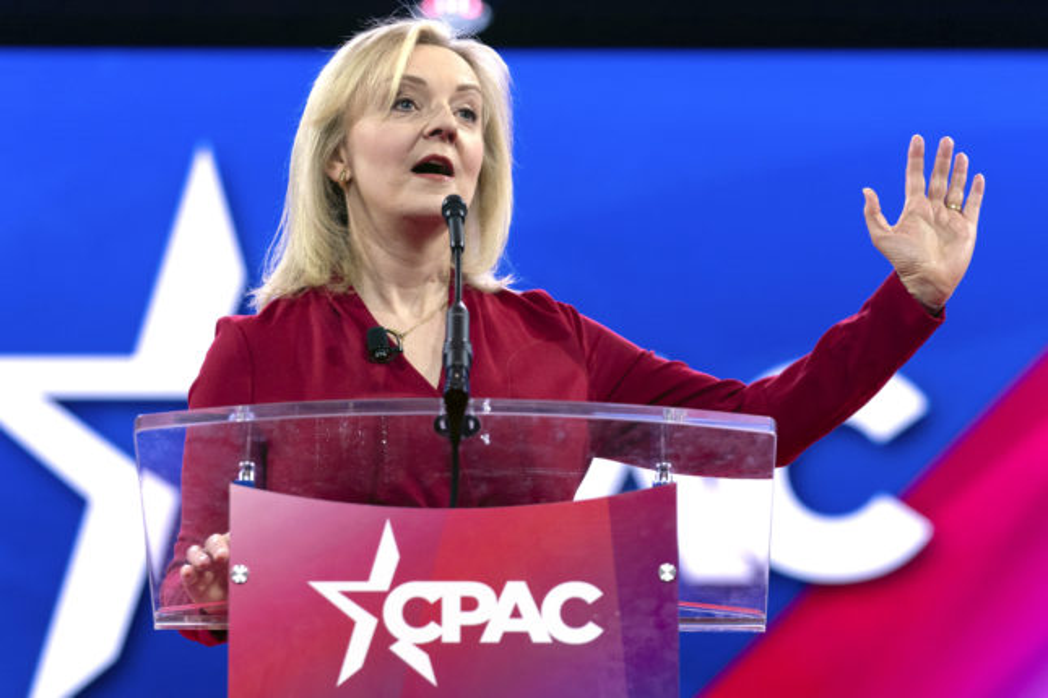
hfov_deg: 14.3
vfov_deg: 9.6
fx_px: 4163
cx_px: 524
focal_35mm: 143
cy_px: 349
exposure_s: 1/320
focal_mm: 143
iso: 1600
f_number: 4.5
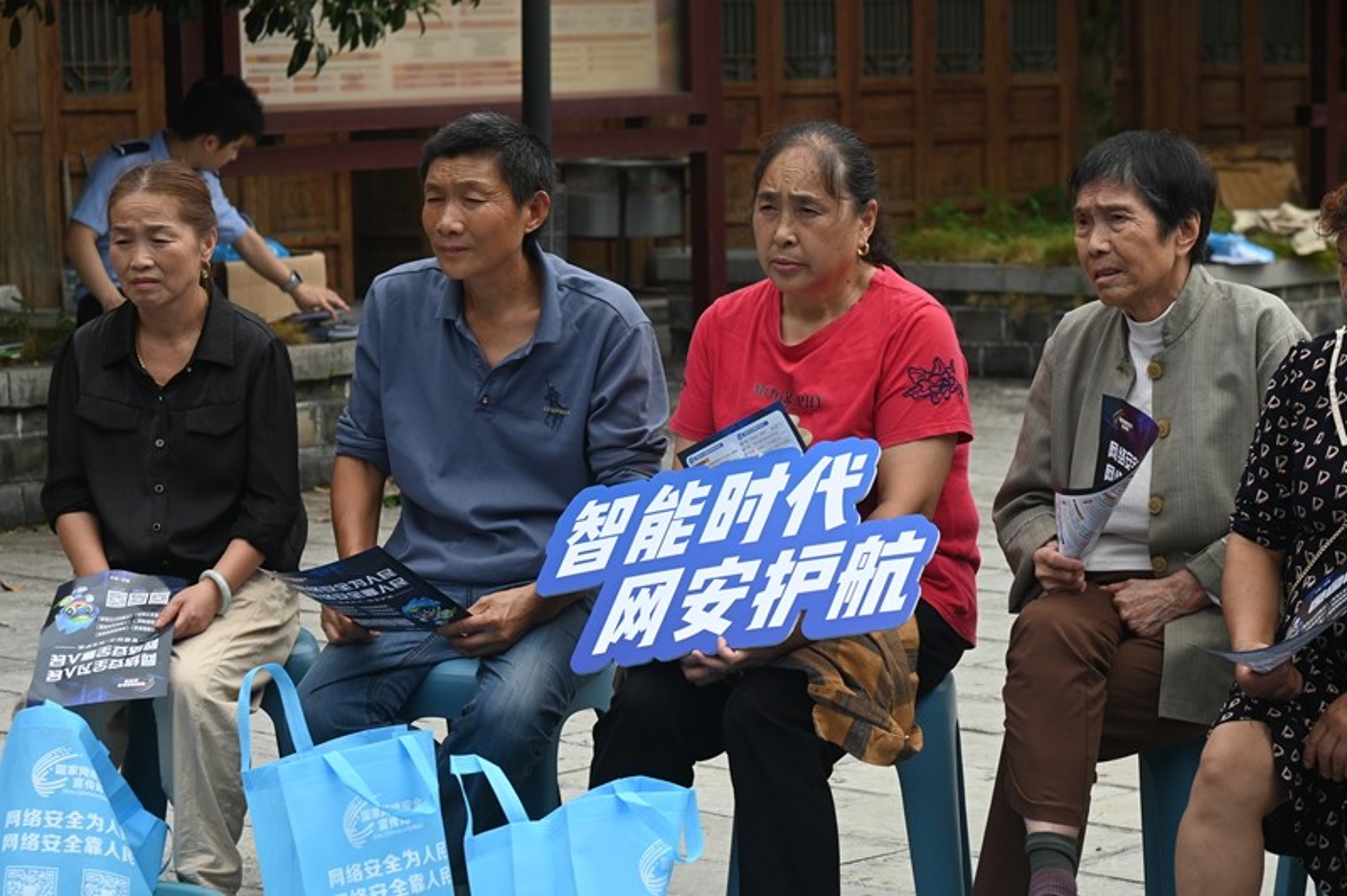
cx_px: 674
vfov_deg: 13.0
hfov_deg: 19.5
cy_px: 448
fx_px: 3925
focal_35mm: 105
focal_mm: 105
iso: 100
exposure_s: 1/160
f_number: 8
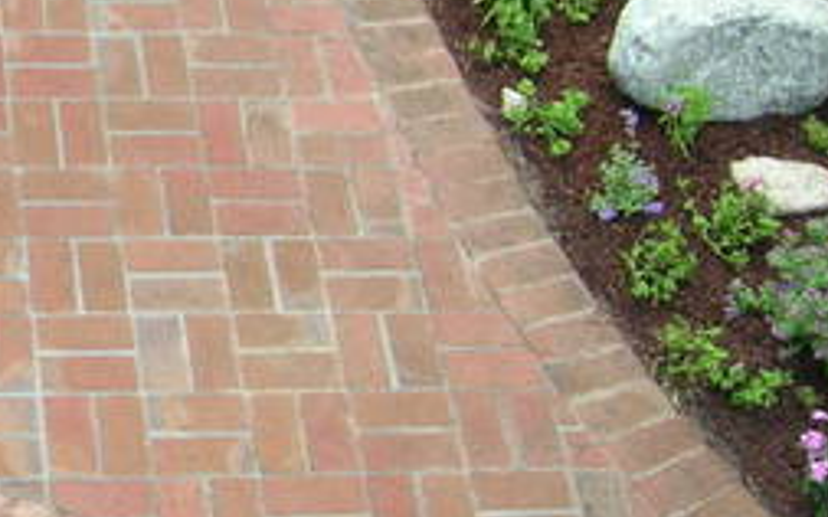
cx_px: -389
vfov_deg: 11.4
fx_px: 2572
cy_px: -13
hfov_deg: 16.7
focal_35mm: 114
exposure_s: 1/46.2
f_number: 2.9
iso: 50
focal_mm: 5.7
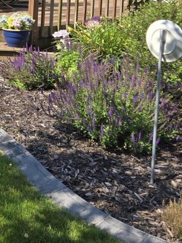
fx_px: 547
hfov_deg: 17.3
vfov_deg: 23.6
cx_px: -76
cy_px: -19
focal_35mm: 78
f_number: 1.8
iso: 25
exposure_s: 1/984
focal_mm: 5.4
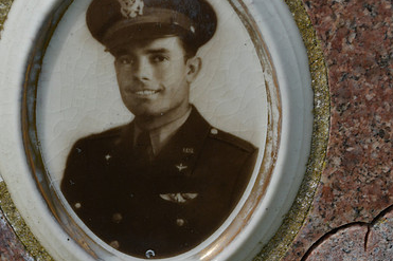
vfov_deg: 2.8
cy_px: 117
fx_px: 5292
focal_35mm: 485
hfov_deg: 4.3
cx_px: 155
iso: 200
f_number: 6
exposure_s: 1/500
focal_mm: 155
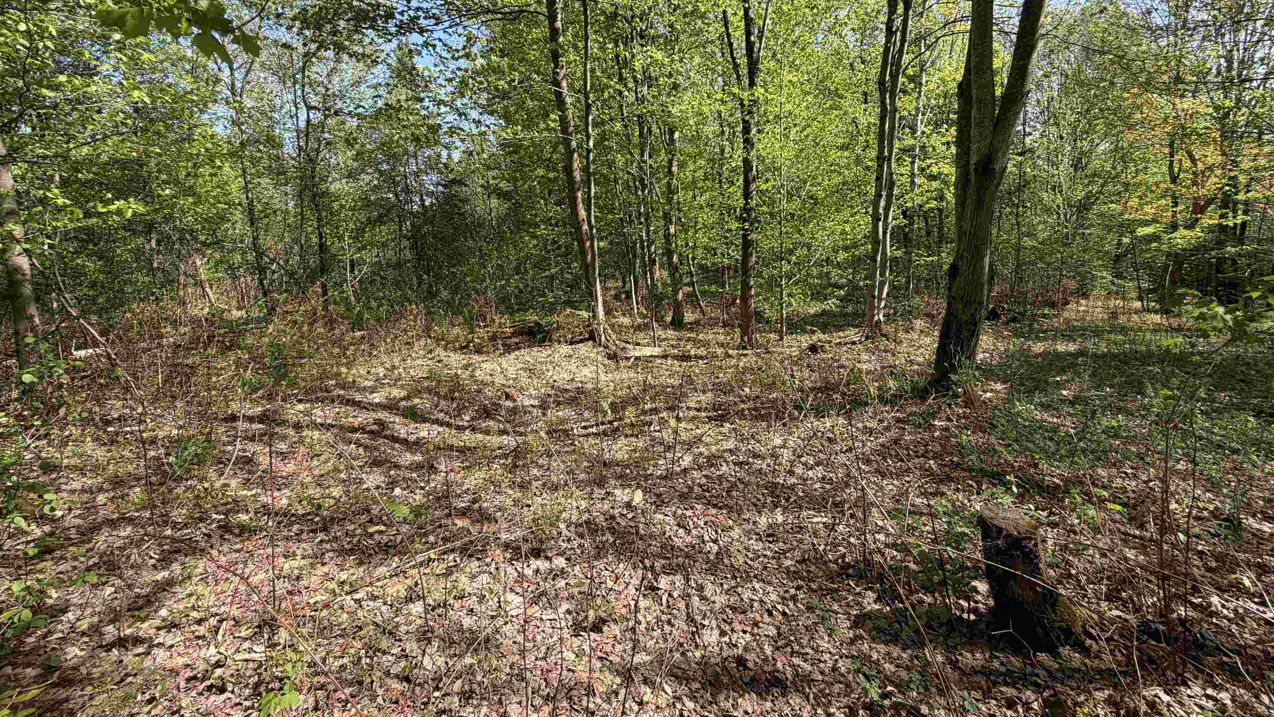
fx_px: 541
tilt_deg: -8.9
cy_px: 287
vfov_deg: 66.4
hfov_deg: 99.4
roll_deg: +1.9
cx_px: 629
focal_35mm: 16
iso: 50
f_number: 2.2
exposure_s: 1/502
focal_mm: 2.22
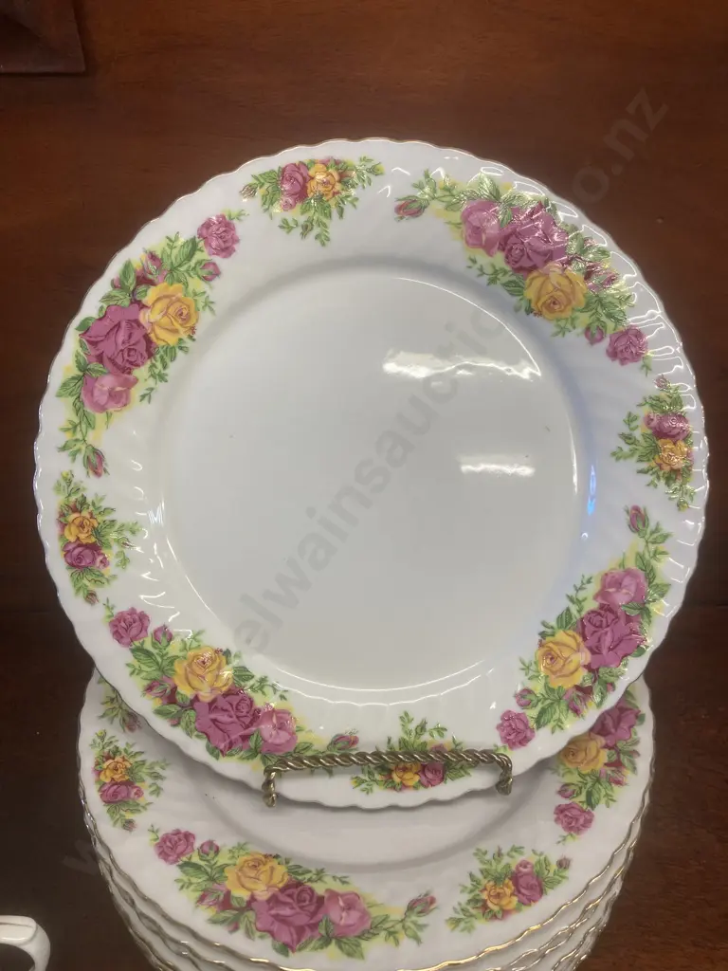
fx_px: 785
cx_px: 364
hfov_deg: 49.7
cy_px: 486
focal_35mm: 28
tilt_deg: -33.7
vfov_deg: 63.4
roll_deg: +0.4
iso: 64
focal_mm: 3.99
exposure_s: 1/50
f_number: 1.8
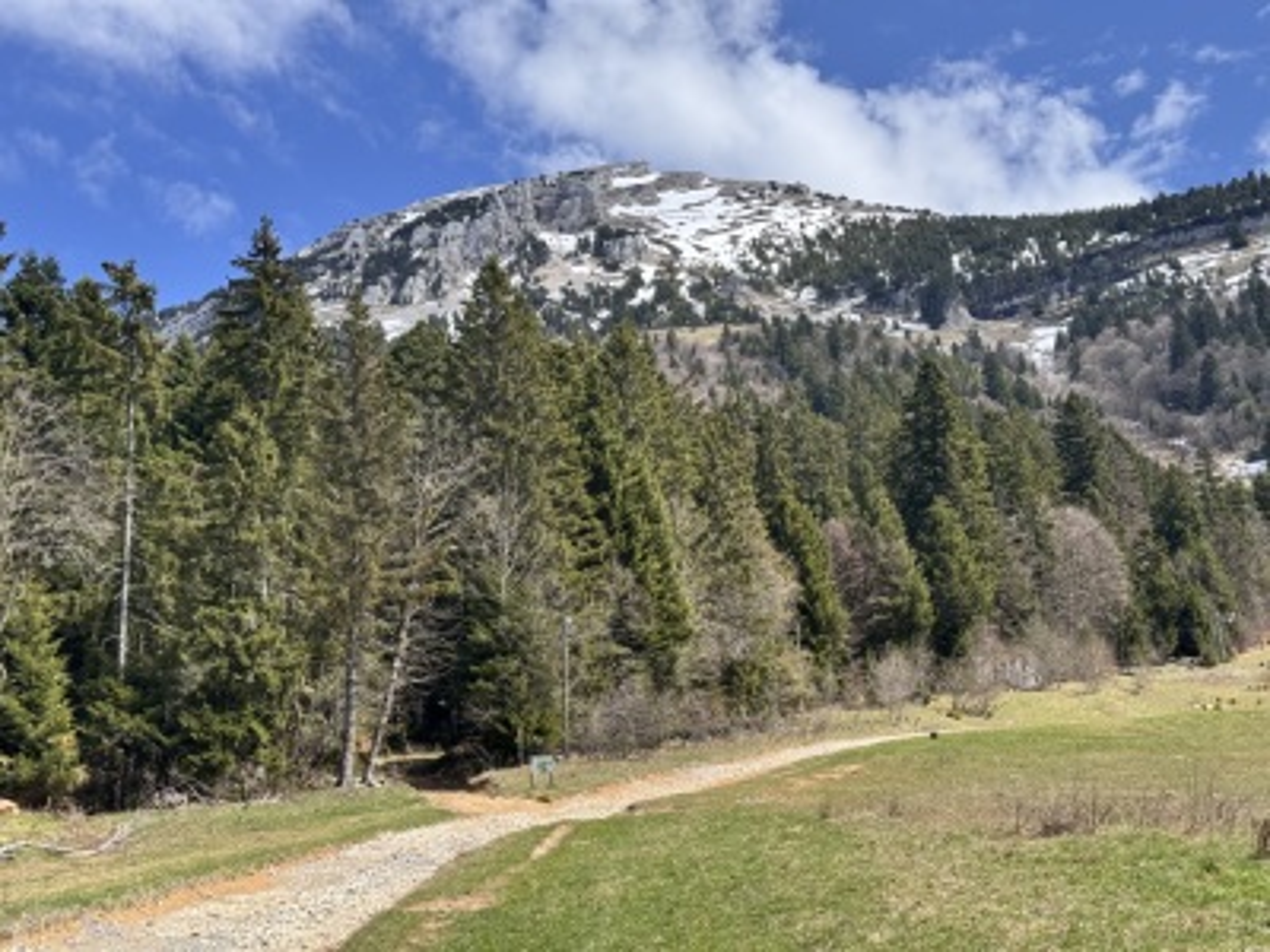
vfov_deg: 30.3
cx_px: 635
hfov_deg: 39.7
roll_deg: +2.2
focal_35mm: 48
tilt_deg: +18.8
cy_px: 476
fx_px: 1761
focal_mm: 6.76
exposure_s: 1/2415
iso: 64
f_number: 1.78
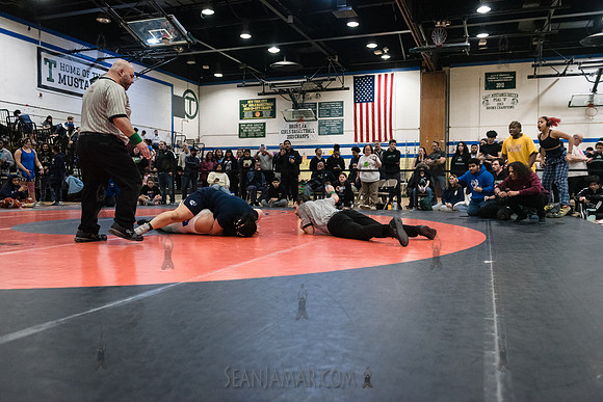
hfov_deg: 63.6
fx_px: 486
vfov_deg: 45.0
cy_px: 201
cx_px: 302
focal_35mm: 29
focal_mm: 29
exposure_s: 1/500
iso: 8000
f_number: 3.2
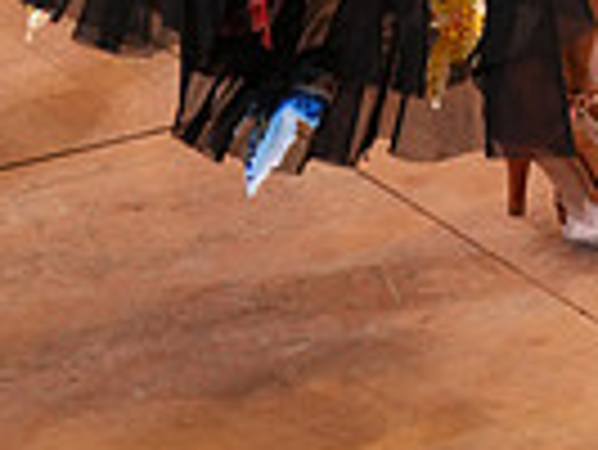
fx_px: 3182
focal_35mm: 184
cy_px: -828
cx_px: 317
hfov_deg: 10.7
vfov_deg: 7.3
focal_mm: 44
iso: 1600
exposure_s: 1/320
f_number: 4
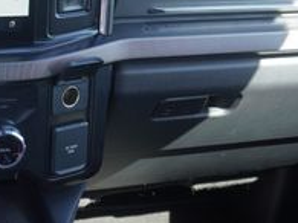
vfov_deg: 19.2
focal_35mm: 76
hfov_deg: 24.6
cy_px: 46
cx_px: 6
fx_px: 654
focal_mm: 16
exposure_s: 1/60
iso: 100
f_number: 4
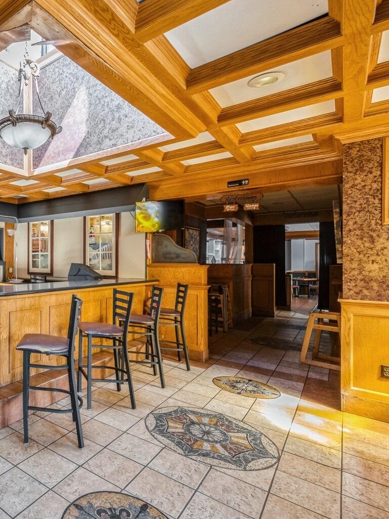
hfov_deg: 53.2
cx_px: 20
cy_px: 263
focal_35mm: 21
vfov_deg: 79.0
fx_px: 315
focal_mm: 14
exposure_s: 1/3
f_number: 11
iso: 200
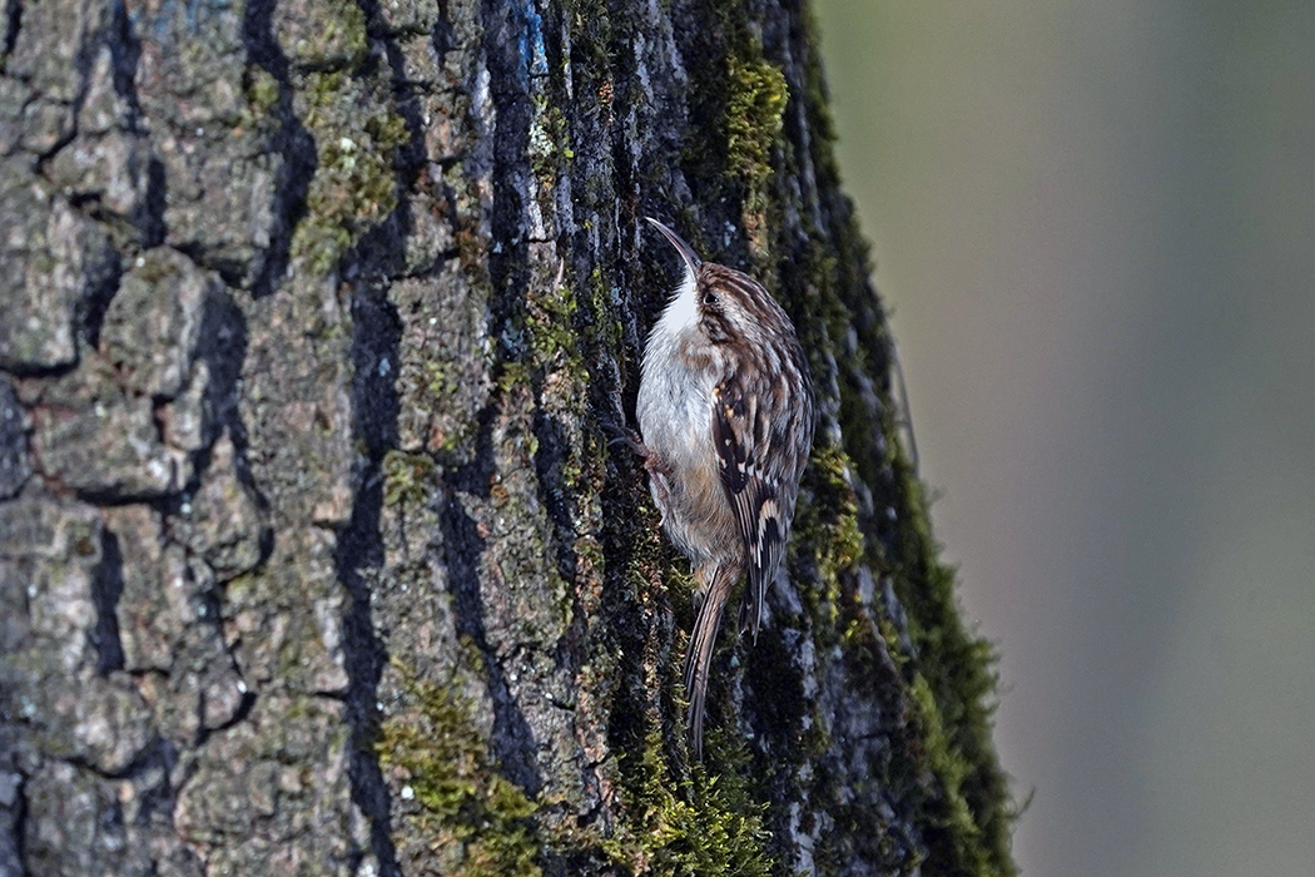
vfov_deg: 2.3
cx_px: 658
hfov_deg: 3.4
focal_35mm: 600
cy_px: 438
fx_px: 21915
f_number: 6.3
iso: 800
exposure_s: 1/2500
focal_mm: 600
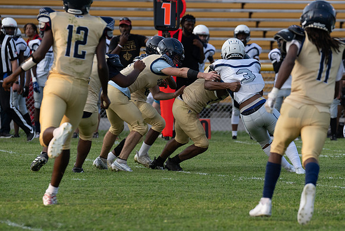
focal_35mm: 388
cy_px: 187
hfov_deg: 5.3
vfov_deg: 3.5
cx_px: 241
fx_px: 3715
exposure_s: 1/1000
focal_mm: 240
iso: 560
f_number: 4.5
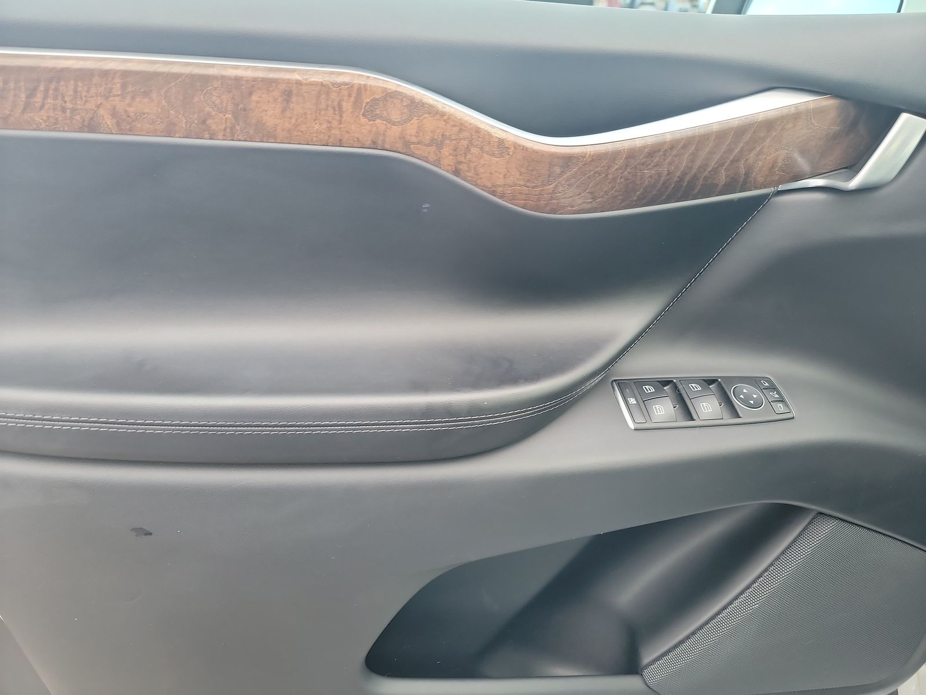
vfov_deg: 56.8
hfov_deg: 71.6
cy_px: 348
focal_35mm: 24
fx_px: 642
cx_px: 463
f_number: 1.8
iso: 220
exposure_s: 1/59
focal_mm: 6.7
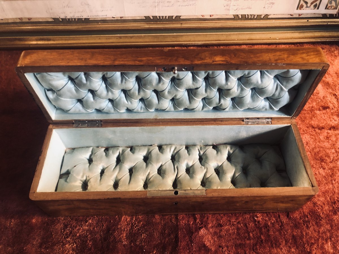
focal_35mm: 28
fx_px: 274
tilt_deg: -55.8
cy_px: 127
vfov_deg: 49.7
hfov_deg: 63.4
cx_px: 170
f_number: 1.8
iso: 64
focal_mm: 4
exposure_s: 1/17
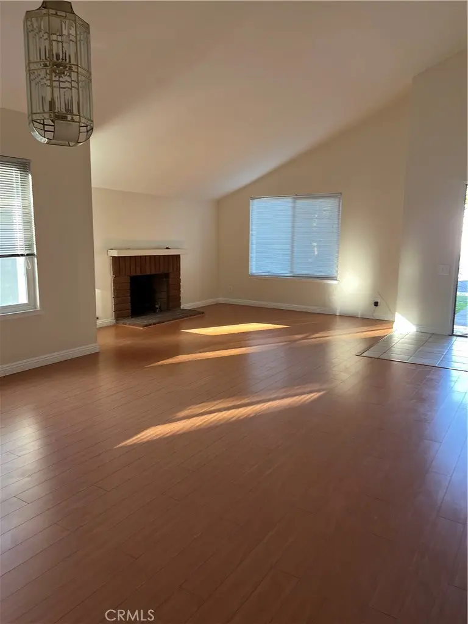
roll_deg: +0.8
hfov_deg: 53.1
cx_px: 234
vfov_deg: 67.3
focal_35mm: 26
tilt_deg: -5.3
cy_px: 312
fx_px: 469
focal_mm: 5.7
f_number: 1.5
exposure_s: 1/120
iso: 125
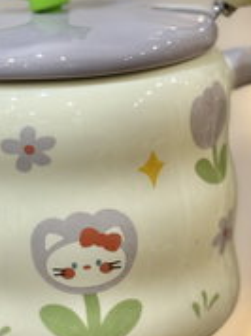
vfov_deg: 13.7
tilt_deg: -22.1
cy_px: 150
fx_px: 1396
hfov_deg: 10.3
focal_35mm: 144
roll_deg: +0.7
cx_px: 57
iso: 100
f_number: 1.78
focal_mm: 6.76
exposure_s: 1/50
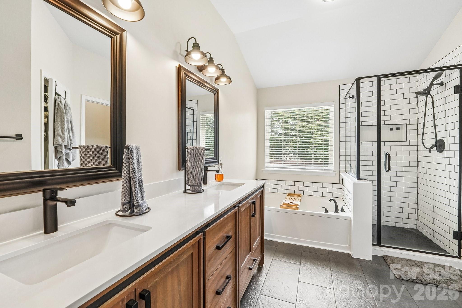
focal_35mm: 15
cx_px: 231
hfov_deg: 100.4
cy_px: 154
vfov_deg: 77.3
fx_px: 192
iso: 400
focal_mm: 10
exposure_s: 1/30
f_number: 8
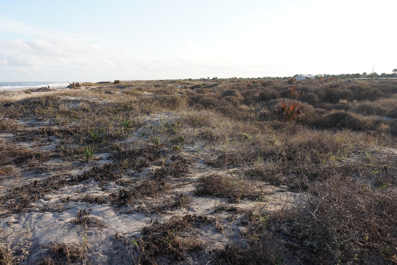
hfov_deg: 65.5
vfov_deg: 46.4
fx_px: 309
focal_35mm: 28
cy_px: 132
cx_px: 198
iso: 100
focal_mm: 28
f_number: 8
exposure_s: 1/100
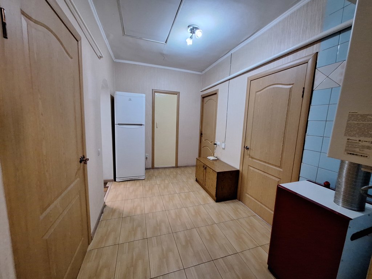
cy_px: 140
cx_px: 186
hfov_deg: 106.2
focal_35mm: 13
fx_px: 140
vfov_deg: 89.9
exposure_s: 1/25
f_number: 2.2
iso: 400
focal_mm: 1.74
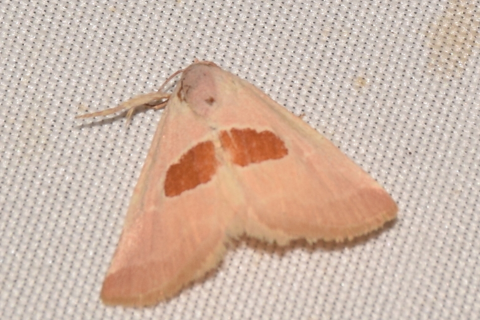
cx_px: 241
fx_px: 2814
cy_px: 161
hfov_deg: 9.7
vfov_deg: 6.5
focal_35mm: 211
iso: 125
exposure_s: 1/160
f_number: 14
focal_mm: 140
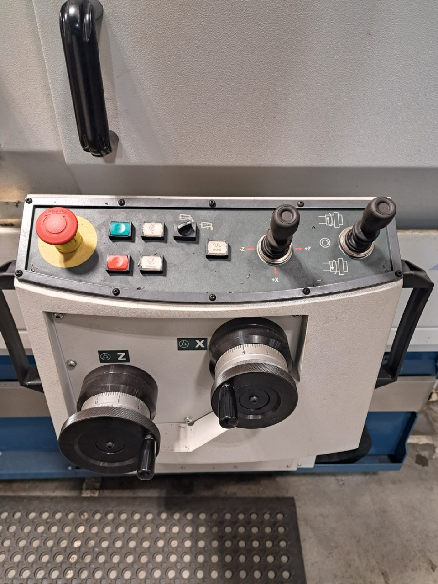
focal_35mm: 24
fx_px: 405
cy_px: 292
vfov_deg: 71.6
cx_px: 219
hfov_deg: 56.8
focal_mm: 5.23
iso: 200
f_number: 1.8
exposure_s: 1/60
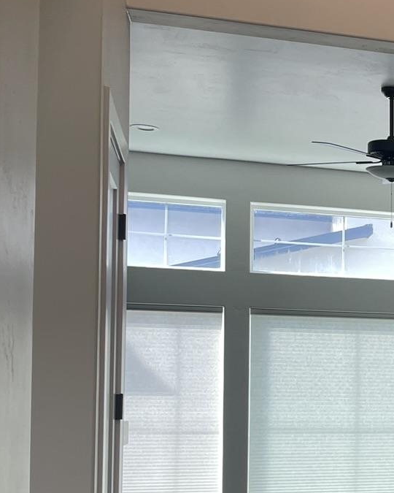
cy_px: 400
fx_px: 1122
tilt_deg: +2.0
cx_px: 717
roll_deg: +0.3
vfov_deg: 24.3
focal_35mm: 77
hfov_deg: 16.5
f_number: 1.6
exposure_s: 1/120
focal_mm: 4.2
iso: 40
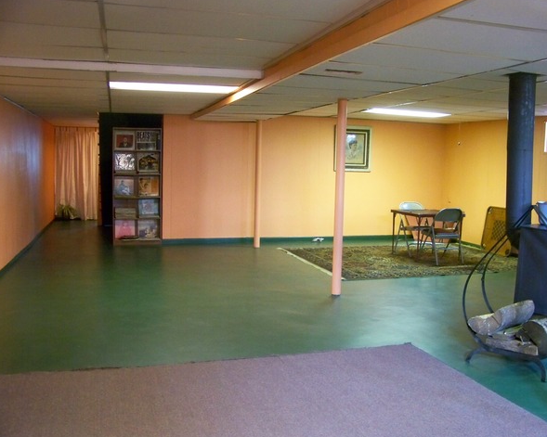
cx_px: 288
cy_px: 220
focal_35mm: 35
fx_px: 567
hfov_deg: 51.5
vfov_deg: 42.2
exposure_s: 1/15
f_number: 2.8
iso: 400
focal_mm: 5.85
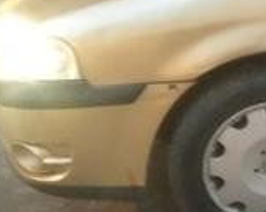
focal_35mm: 124
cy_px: 9
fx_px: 976
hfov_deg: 13.4
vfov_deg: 12.3
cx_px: 527
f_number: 2.2
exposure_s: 1/14
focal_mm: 3.65
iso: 1937
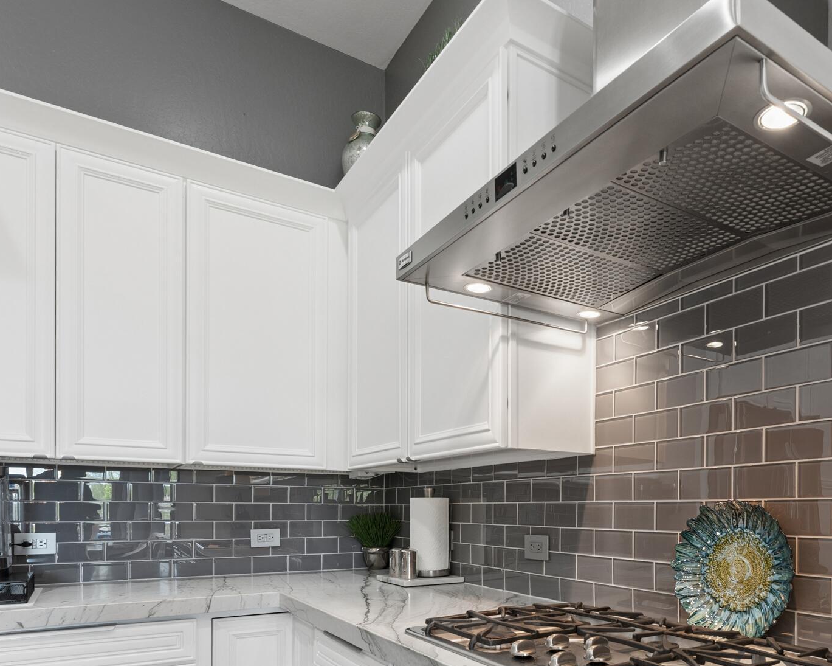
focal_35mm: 24
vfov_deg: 55.7
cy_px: 506
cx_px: 513
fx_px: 591
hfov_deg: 69.3
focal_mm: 14
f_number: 9
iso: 320
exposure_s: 1/8
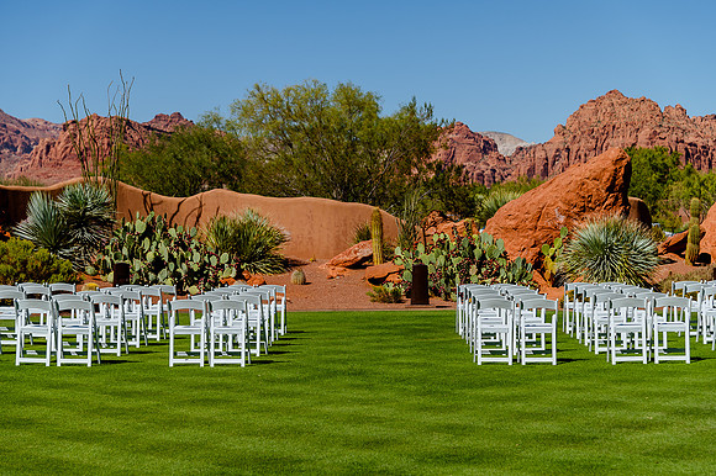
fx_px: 1491
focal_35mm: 75
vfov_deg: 18.2
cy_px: 238
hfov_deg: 27.0
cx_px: 358
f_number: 5
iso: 200
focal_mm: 75
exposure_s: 1/1600
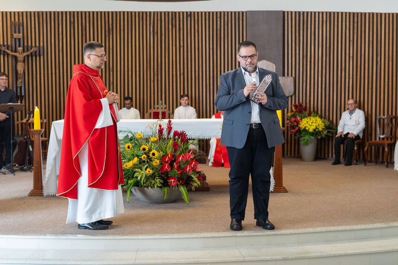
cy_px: 132
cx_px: 199
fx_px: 575
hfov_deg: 38.2
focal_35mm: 52
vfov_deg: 26.0
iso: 1000
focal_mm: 35
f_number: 2.2
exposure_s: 1/160
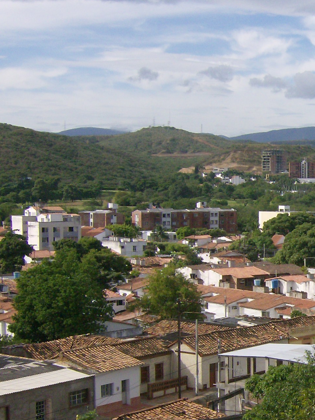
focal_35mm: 79
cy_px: 251
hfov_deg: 18.0
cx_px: 352
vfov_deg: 24.7
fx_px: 958
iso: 100
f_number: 4.7
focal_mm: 6
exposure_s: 1/684
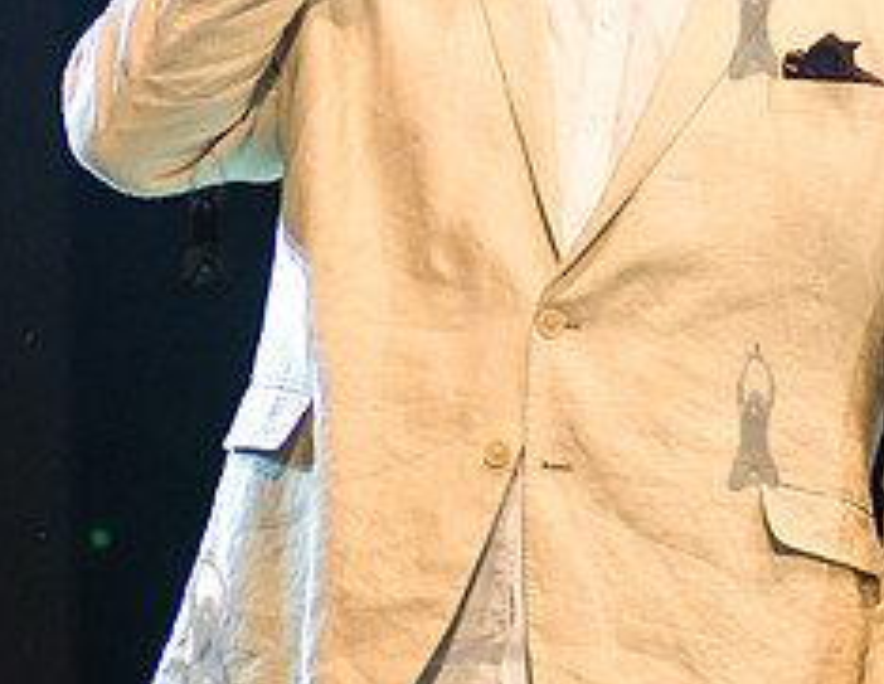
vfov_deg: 6.2
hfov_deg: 8.0
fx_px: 6328
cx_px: 518
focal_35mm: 245
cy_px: 109
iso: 1600
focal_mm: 80
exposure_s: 1/500
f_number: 3.2
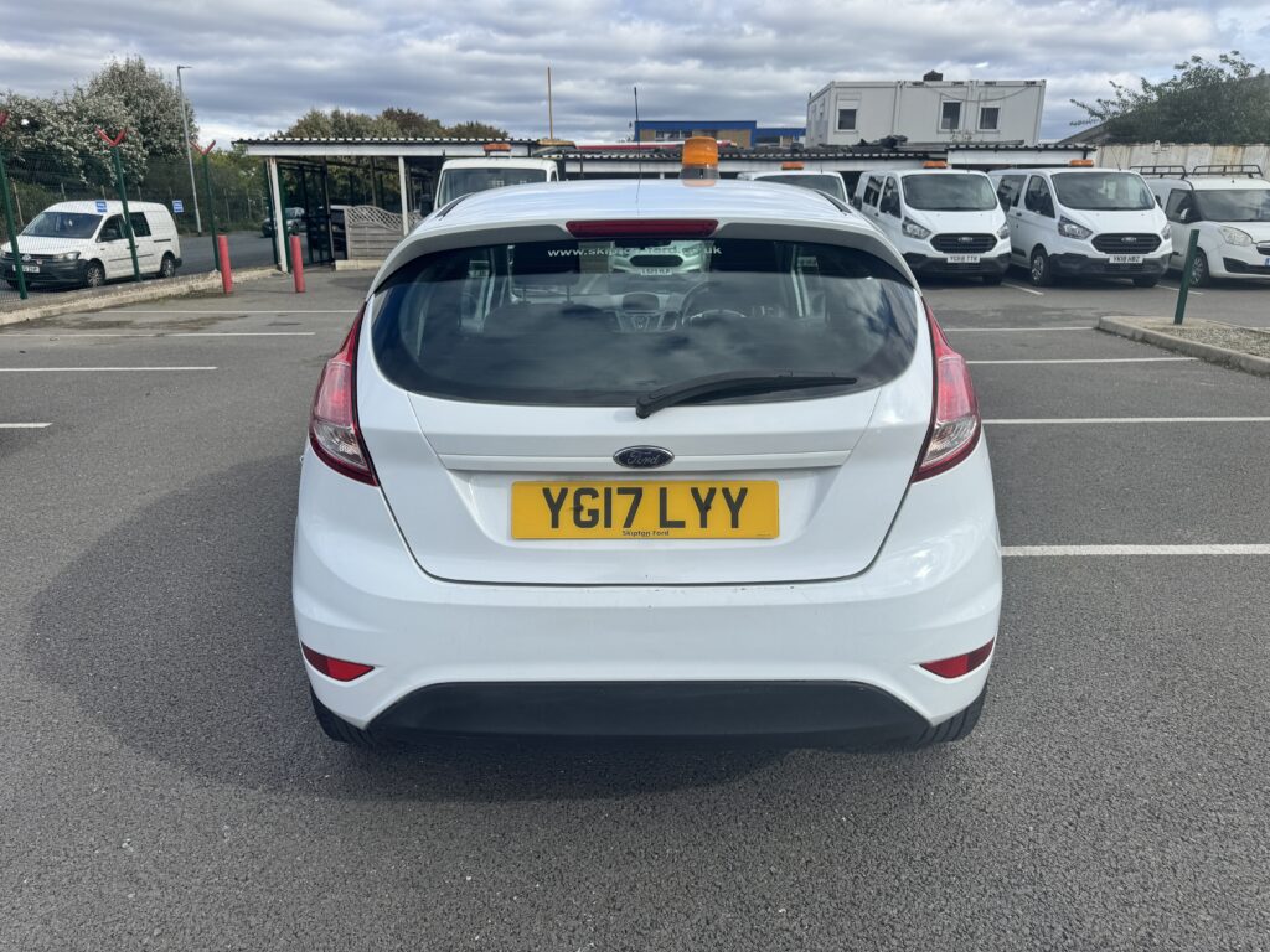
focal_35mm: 24
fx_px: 881
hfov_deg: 71.6
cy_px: 476
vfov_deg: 56.8
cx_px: 635
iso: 80
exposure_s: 1/4310
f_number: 1.78
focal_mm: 6.76
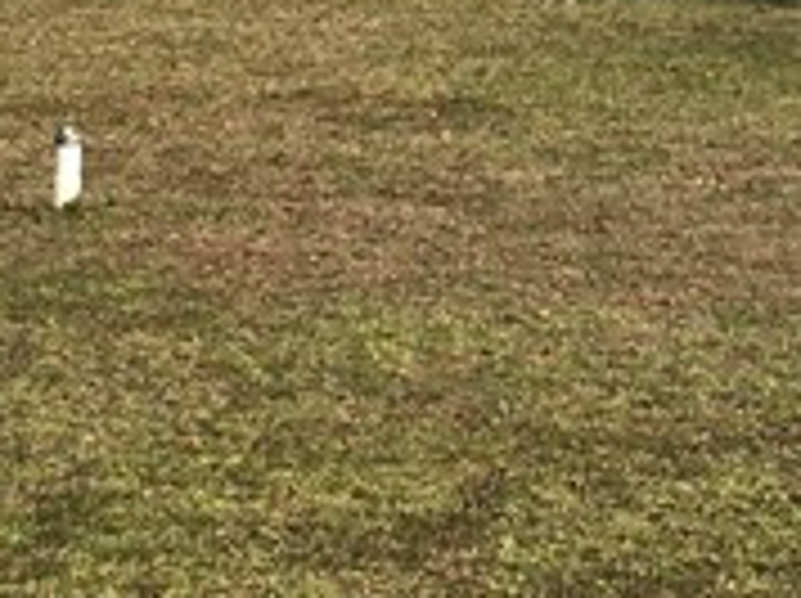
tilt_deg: +0.1
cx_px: 774
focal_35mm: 167
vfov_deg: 8.7
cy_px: -283
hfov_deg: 11.7
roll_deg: -2.3
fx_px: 3859
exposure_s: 1/1789
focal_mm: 4.15
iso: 25
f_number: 2.2
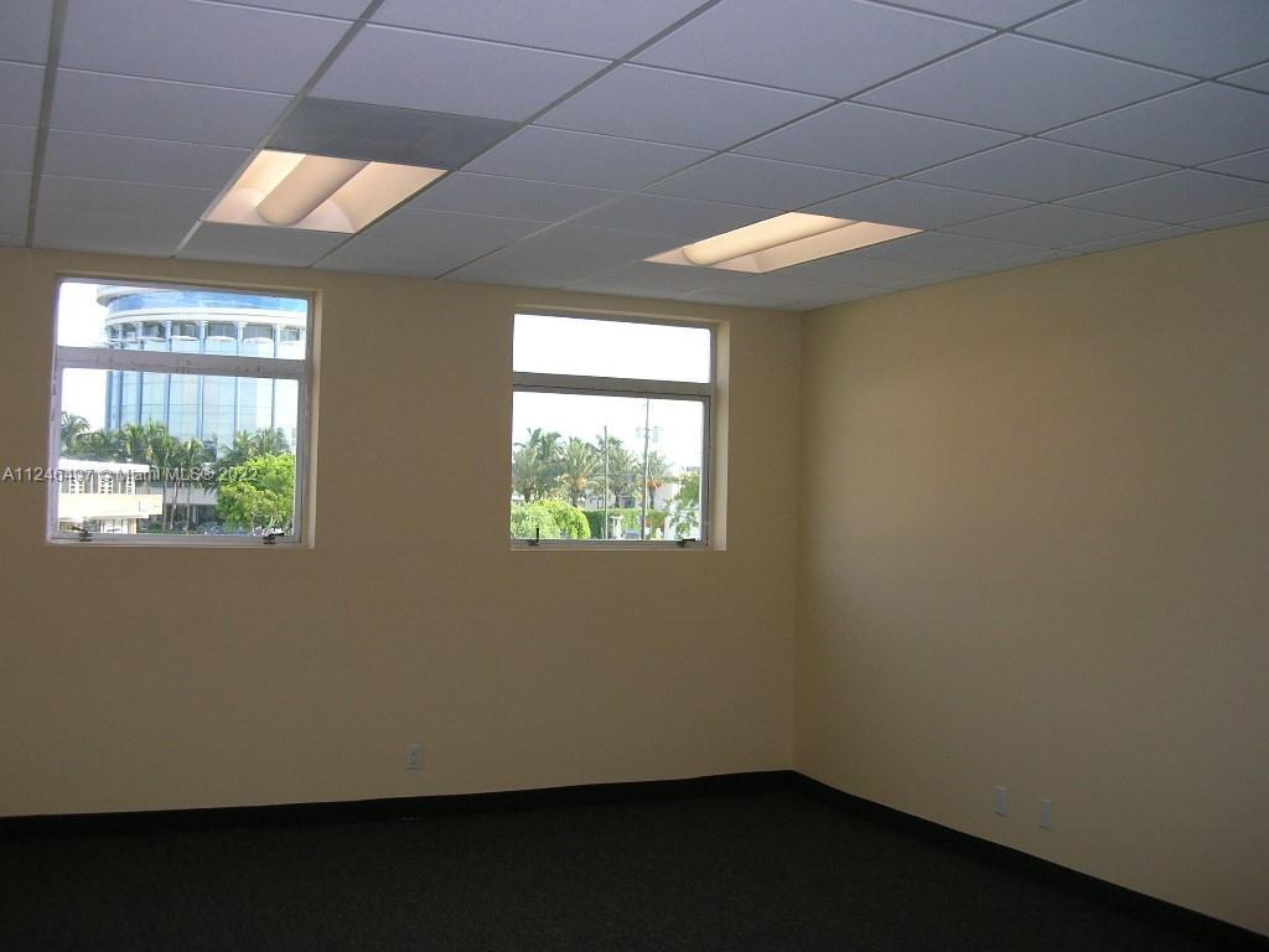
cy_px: 476
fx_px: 1320
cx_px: 634
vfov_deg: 39.7
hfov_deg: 51.4
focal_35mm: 36
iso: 50
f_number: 2.7
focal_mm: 6
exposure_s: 1/222
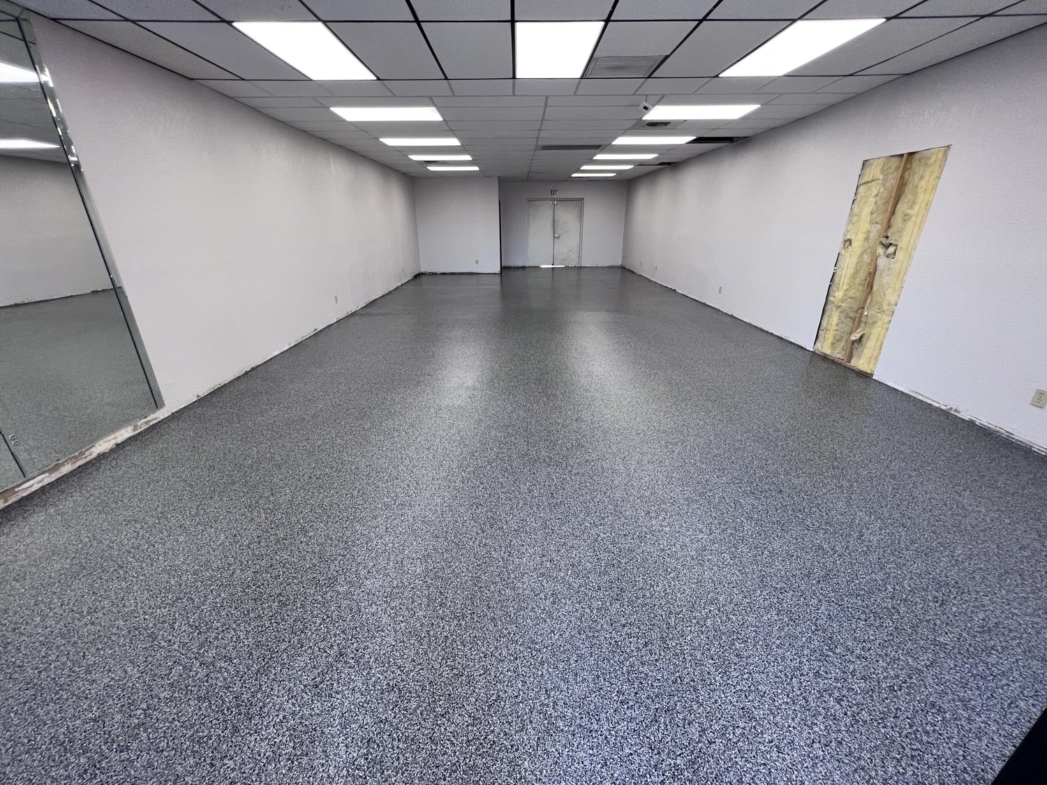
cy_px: 392
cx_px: 524
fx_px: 393
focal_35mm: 13
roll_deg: +0.5
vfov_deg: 89.9
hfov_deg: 106.2
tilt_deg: -22.2
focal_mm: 1.57
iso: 100
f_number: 1.8
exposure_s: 1/120
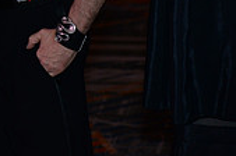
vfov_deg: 5.2
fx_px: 1688
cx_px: -159
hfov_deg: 7.8
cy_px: -109
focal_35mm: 258
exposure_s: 1/250
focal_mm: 75
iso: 1600
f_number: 3.2
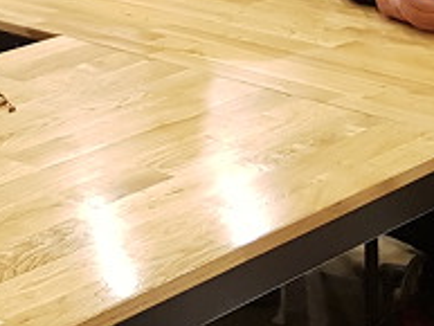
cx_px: -30
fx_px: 1593
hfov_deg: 15.2
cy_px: -241
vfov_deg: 11.0
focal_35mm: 127
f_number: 1.7
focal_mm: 4.2
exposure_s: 1/40
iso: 160
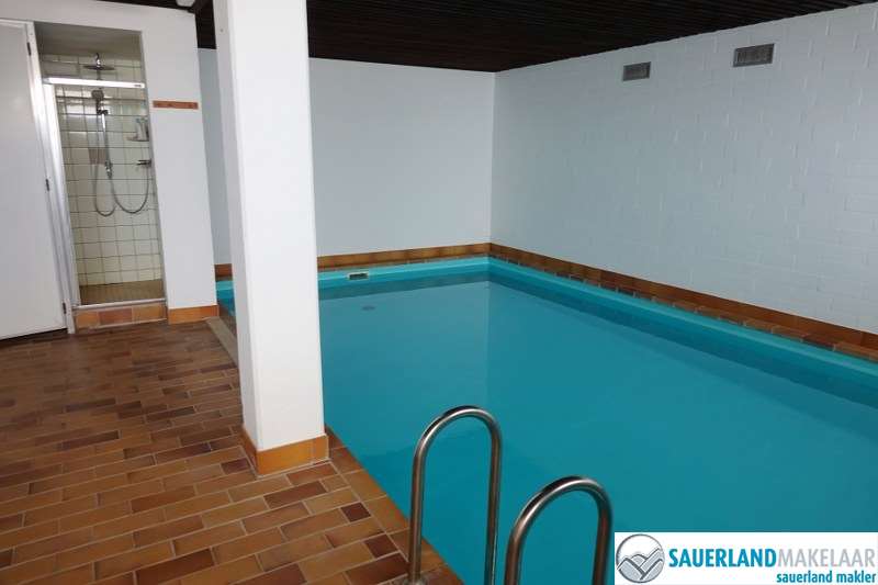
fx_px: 585
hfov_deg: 73.8
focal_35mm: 24
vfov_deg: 53.1
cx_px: 439
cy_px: 292
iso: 400
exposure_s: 1/30
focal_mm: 8.8
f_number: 2.4
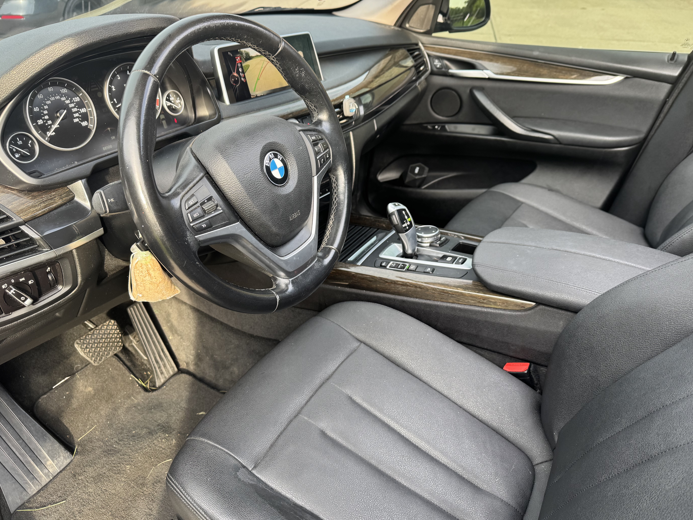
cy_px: 269
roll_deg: -0.2
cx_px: 339
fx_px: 500
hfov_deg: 69.4
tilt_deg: -34.3
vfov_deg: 54.9
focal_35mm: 25
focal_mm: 6.76
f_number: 1.78
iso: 80
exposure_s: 1/121
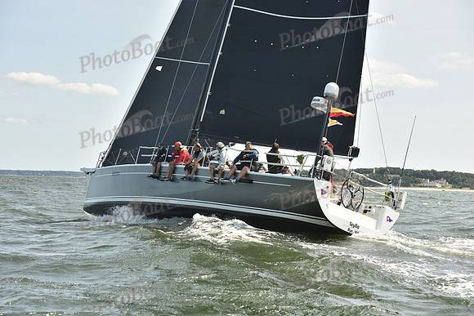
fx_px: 922
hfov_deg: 28.8
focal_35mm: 70
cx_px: 237
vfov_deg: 19.5
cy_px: 158
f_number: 7.1
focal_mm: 70
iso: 250
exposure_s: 1/800
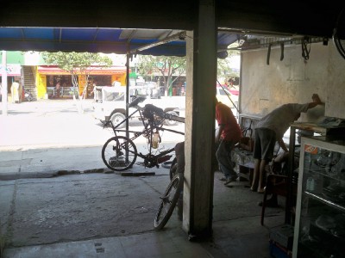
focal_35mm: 35
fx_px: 349
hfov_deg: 52.6
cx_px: 172
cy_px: 129
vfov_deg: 40.7
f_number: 3.1
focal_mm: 6.3
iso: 64
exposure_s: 1/160
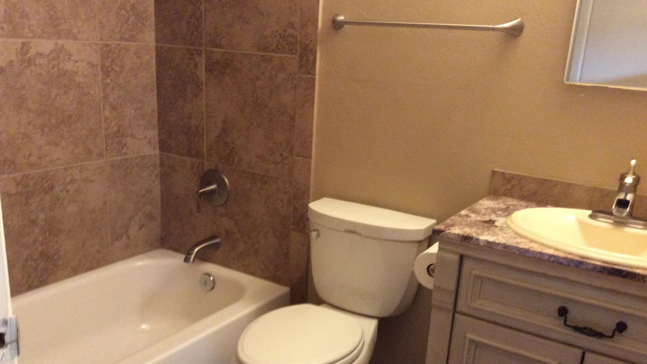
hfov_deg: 56.6
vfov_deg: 33.5
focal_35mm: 35
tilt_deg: -17.4
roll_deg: -4.9
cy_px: 235
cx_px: 323
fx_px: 600
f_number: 2.4
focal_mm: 3.3
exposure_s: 1/20
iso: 250
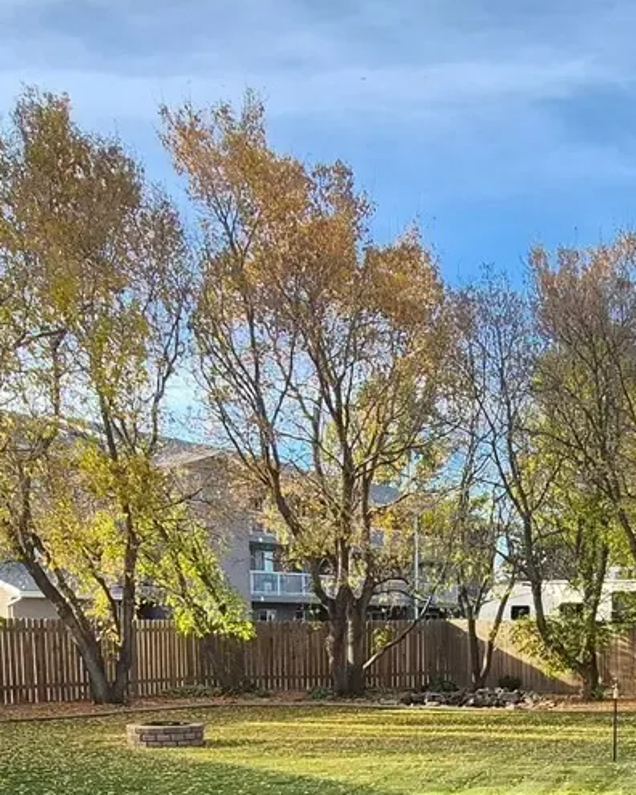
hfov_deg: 35.7
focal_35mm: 41
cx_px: 469
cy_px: 821
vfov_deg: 38.9
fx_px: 965
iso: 50
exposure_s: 1/386
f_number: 2.2
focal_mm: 1.74
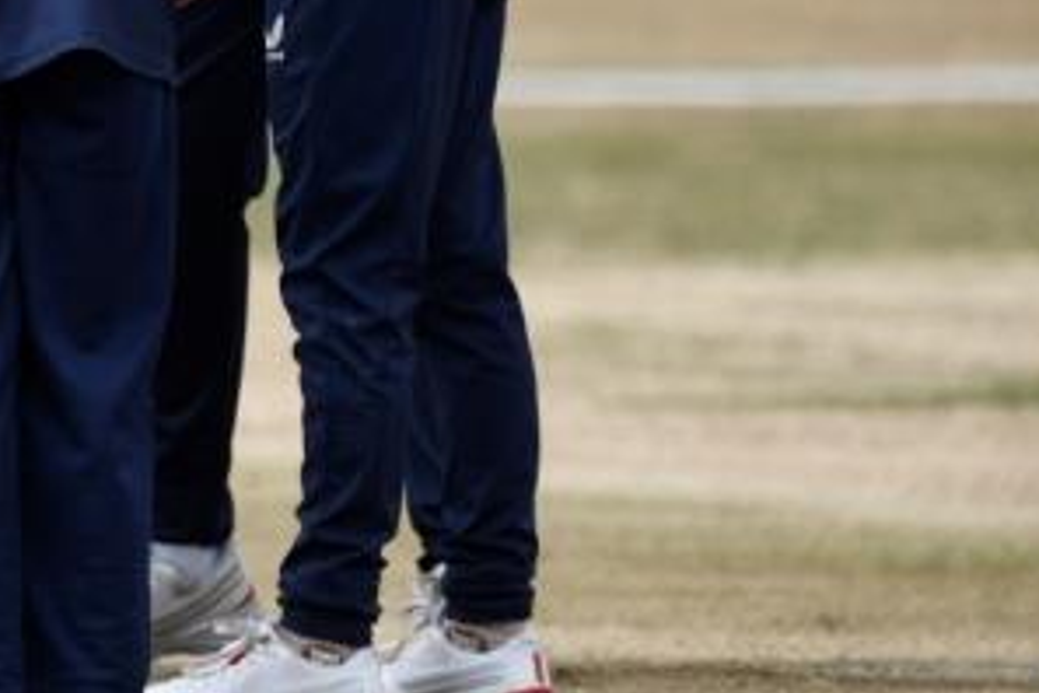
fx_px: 36766
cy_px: -292
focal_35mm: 1274
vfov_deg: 1.1
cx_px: -259
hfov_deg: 1.6
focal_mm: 370
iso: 360
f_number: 6
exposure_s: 1/1000
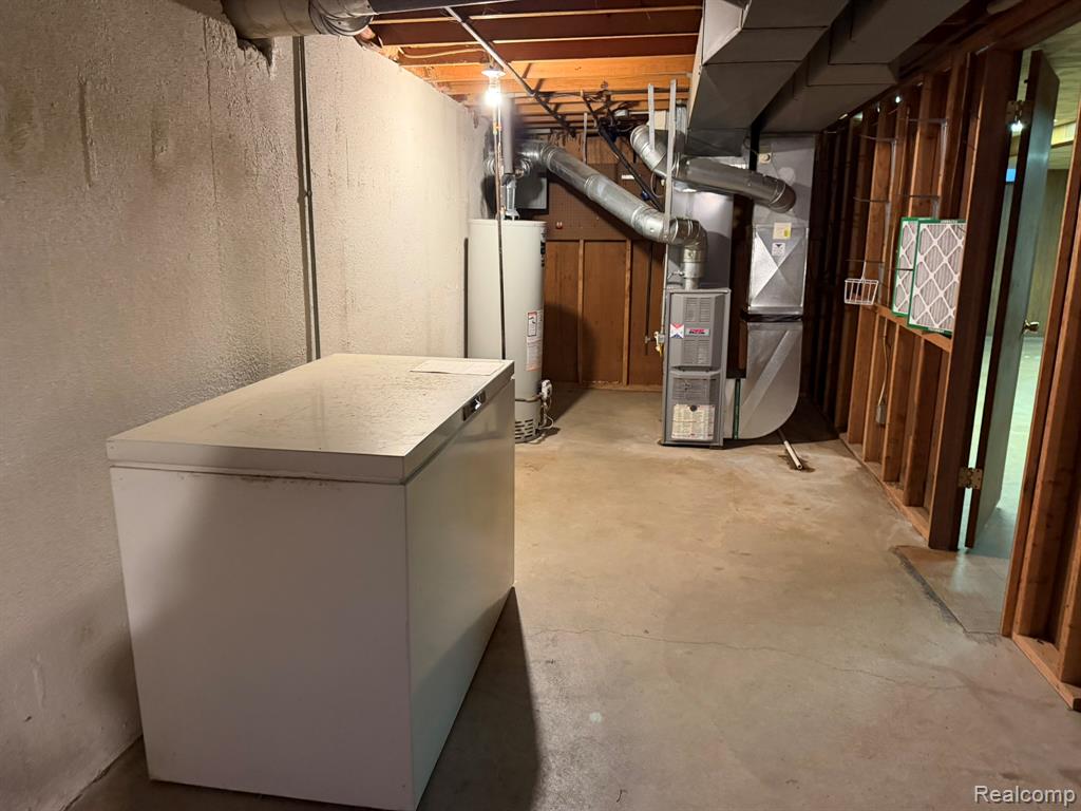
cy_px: 406
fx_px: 749
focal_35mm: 24
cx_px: 540
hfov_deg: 71.6
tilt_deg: -13.1
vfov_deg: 56.8
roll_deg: +0.9
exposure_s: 1/40
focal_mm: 6.76
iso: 640
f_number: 1.78
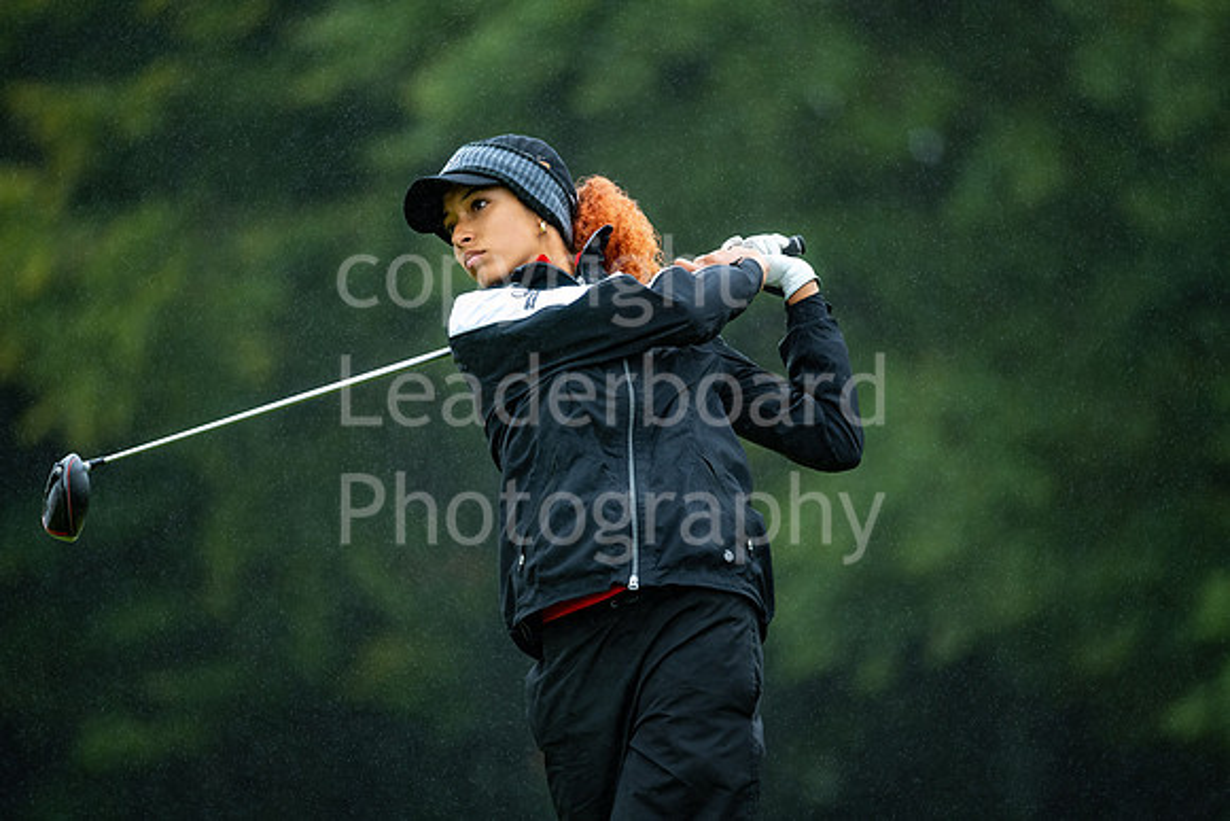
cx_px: 615
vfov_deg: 4.6
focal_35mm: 300
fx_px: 10252
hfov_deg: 6.9
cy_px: 410
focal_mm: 300
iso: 500
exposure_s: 1/1250
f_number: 4
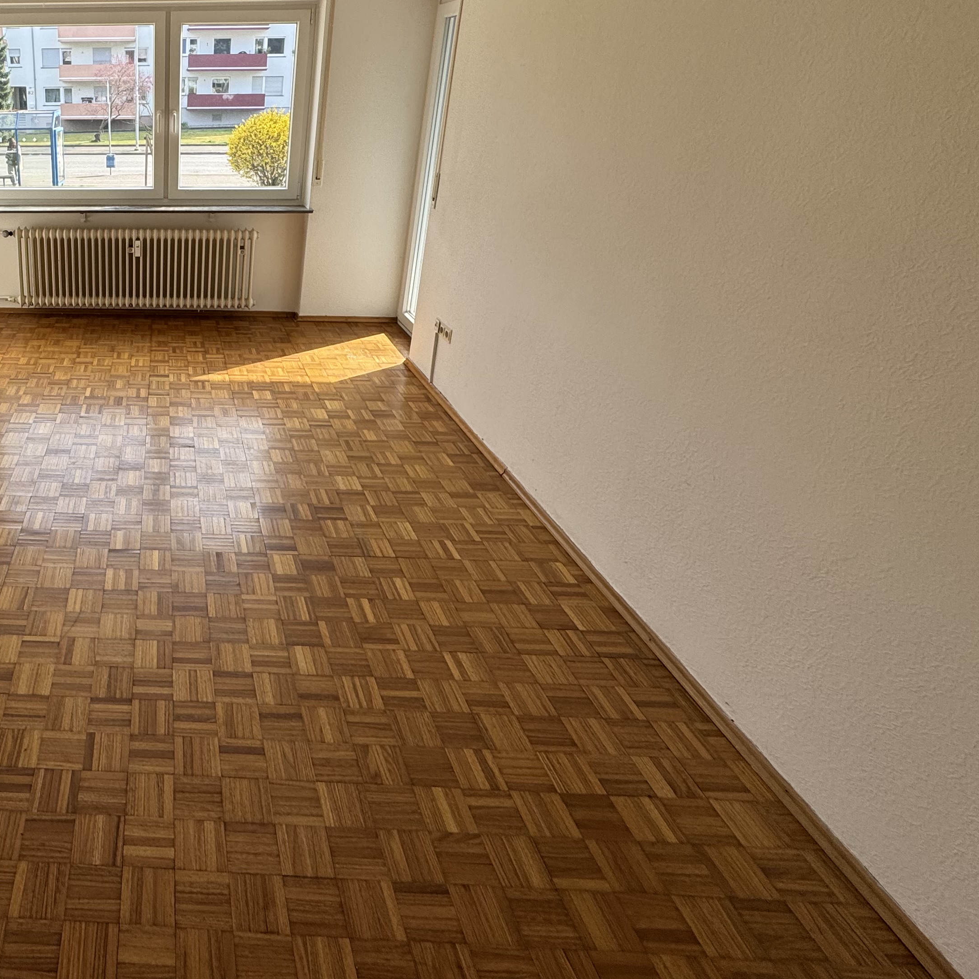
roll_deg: +0.8
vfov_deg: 66.2
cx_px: 119
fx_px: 736
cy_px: 363
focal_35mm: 23
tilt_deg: -21.1
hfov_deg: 58.6
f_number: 2.2
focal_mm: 2.22
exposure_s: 1/171
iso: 40
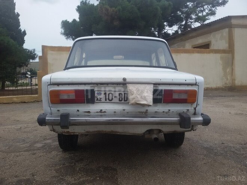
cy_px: 92
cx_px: 124
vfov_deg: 45.4
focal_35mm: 31
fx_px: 221
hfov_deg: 58.4
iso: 40
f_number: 2.4
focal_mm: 2.93
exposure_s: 1/220
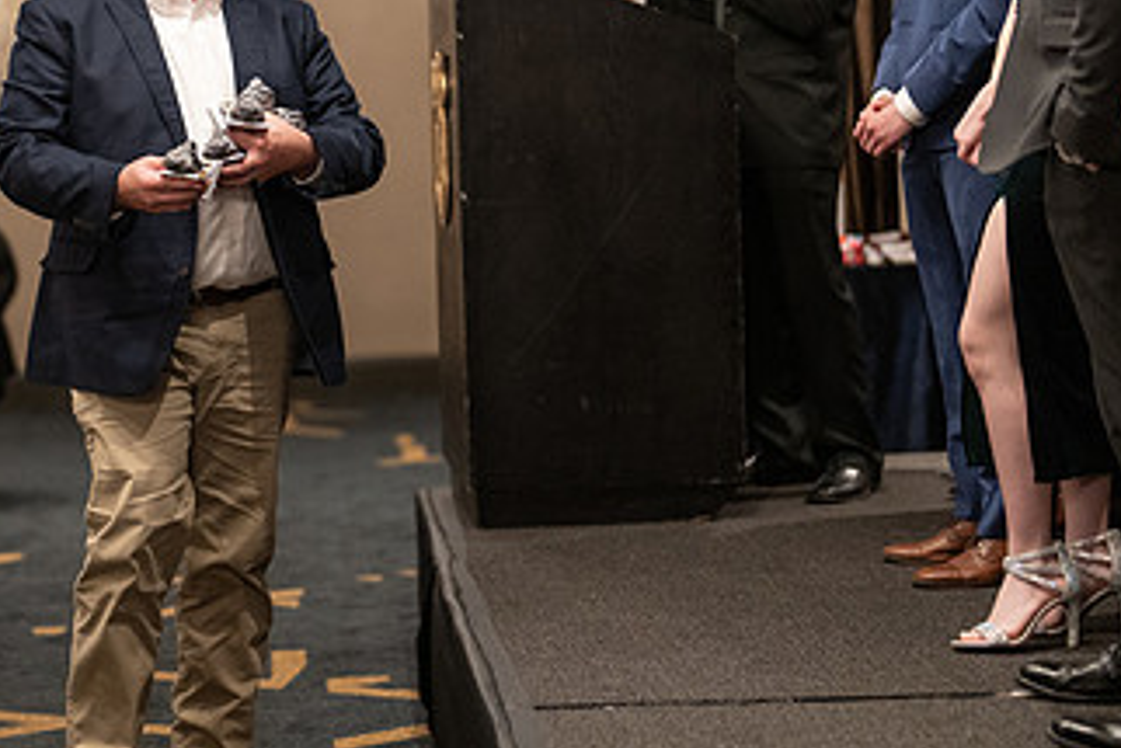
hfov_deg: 22.3
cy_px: 280
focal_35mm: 90
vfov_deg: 15.2
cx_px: 195
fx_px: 2804
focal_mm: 50
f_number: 1.2
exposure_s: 1/320
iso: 2500
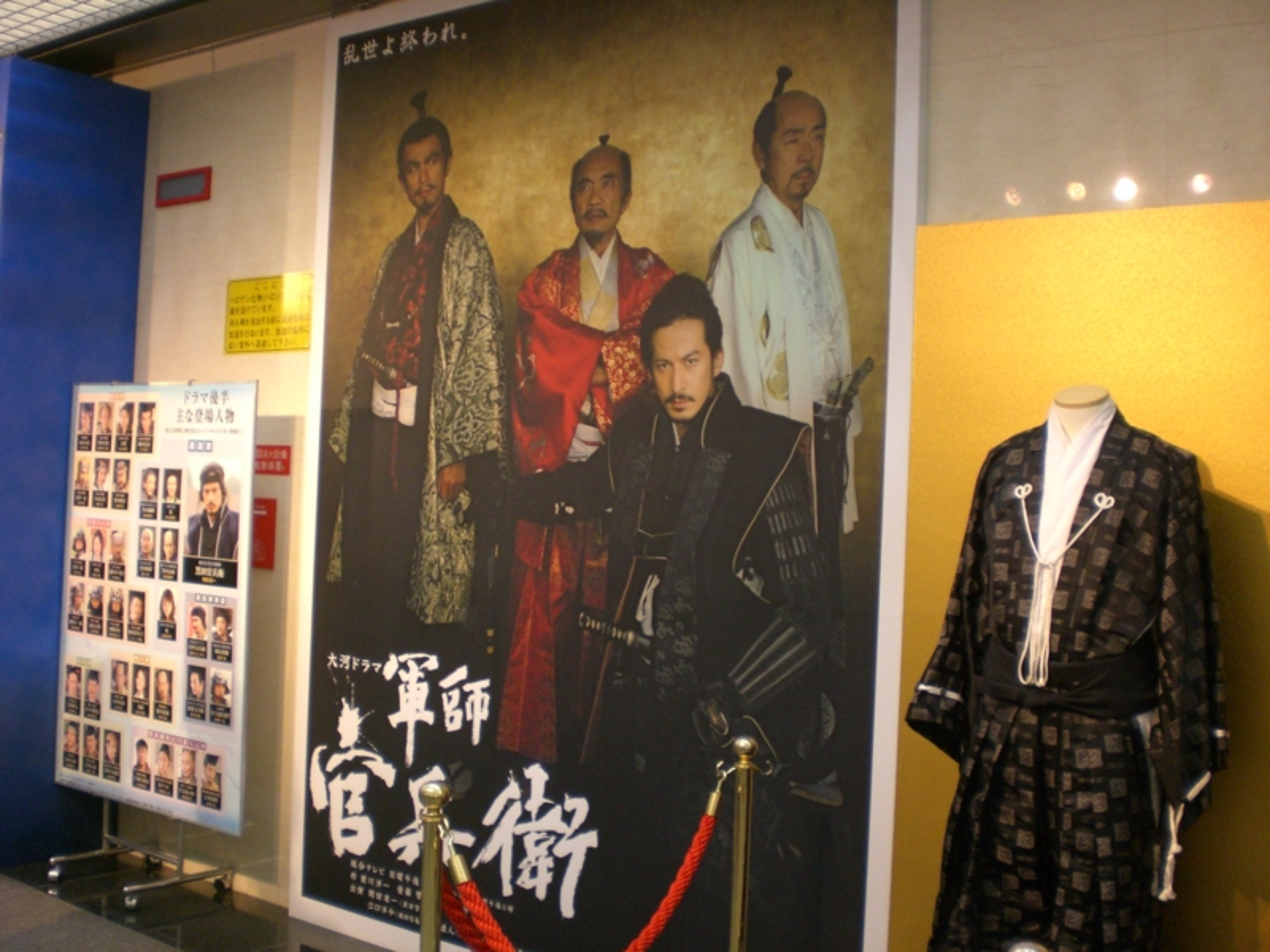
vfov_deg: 37.7
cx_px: 635
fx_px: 1394
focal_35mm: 38
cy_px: 476
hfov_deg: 49.0
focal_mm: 6.3
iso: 200
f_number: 3.1
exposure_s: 1/30
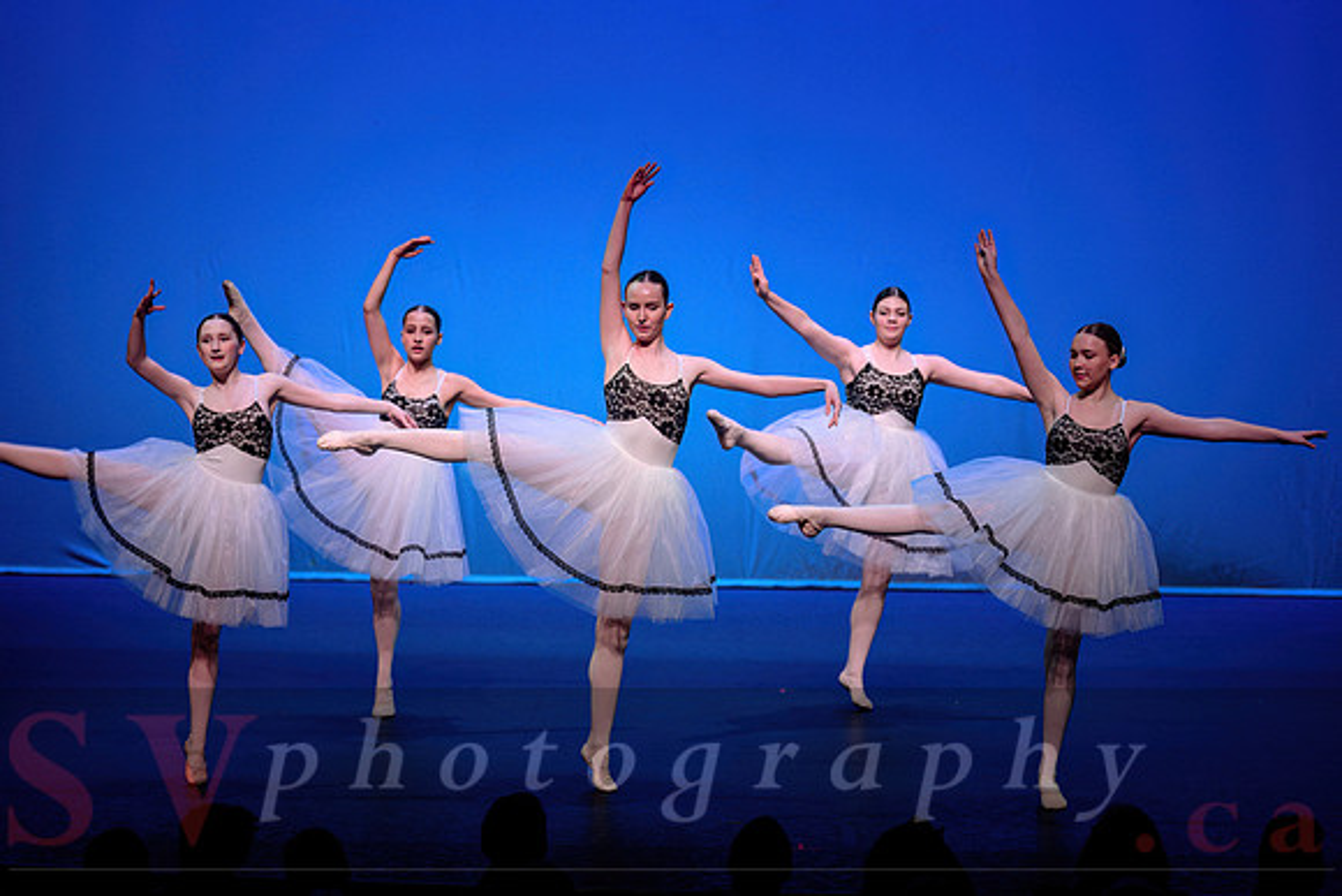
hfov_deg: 18.2
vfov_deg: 12.2
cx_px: 686
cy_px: 438
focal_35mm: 112
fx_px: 4192
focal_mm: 110
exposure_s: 1/320
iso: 1000
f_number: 2.8
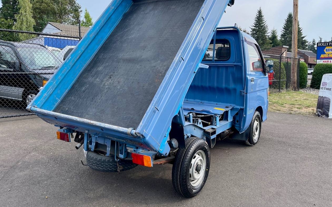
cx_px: 168
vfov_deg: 45.9
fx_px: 244
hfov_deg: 68.4
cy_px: 86
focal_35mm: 27
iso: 32
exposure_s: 1/848
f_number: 1.6
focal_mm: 5.1
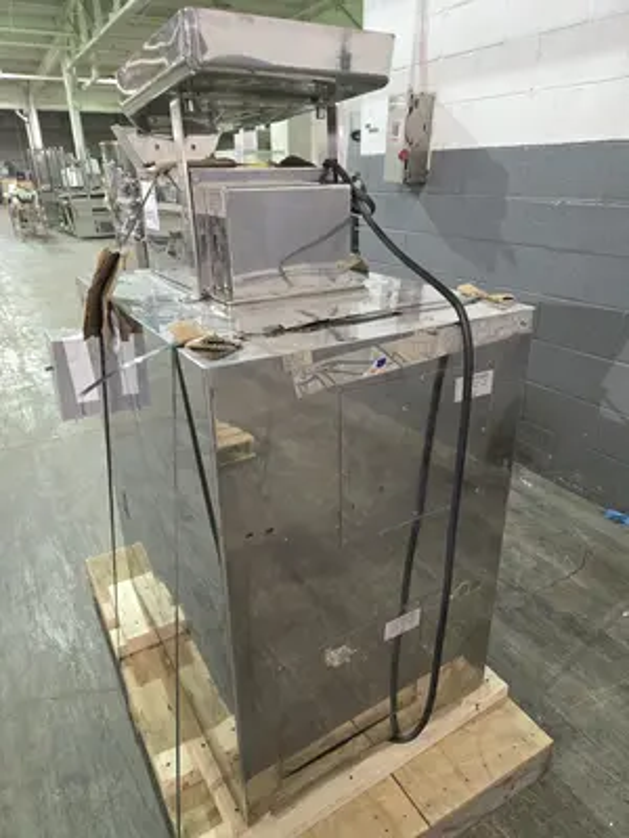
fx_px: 557
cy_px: 419
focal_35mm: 23
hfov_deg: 58.9
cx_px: 314
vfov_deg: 73.9
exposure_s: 1/60
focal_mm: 5.4
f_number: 1.8
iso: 640
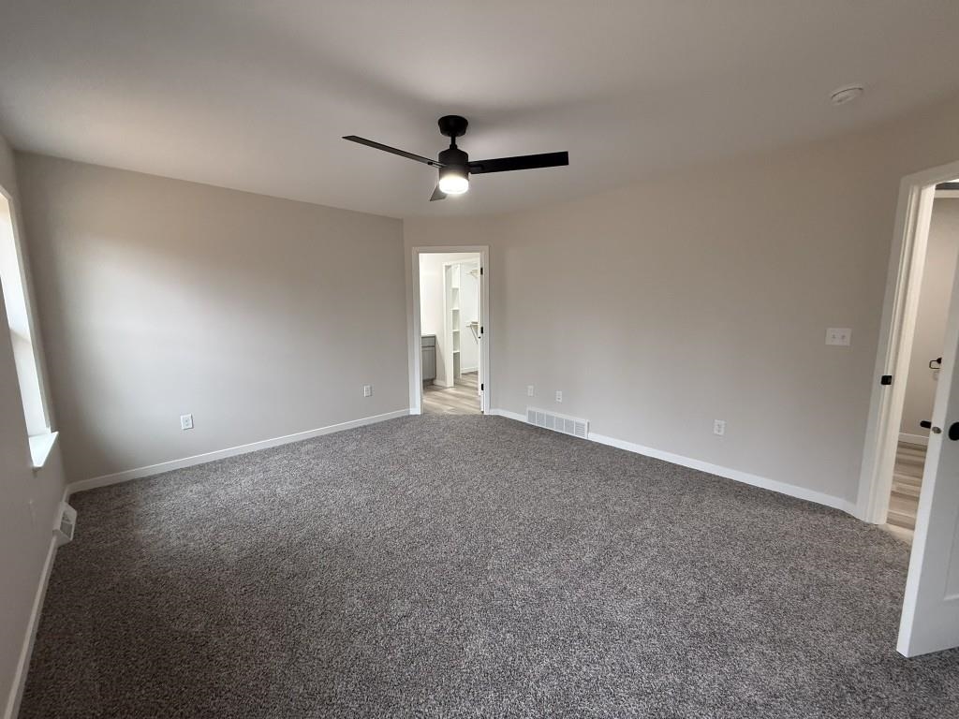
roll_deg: +0.6
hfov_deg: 102.1
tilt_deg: -7.4
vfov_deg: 85.7
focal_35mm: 14
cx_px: 480
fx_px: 388
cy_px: 360
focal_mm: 2.22
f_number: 2.2
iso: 320
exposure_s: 1/120
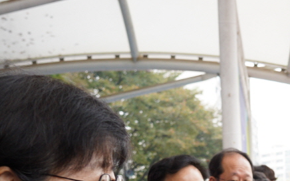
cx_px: 279
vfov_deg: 11.9
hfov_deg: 20.1
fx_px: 798
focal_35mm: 101
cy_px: 323
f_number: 4.5
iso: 500
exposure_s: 1/125
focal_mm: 24
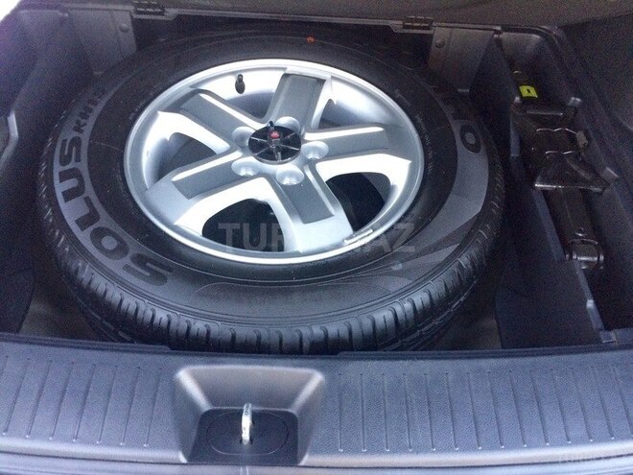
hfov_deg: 61.7
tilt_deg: -51.4
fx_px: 530
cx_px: 316
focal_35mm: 29
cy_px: 238
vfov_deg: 48.2
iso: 320
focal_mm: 4.15
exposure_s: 1/25
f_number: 2.2
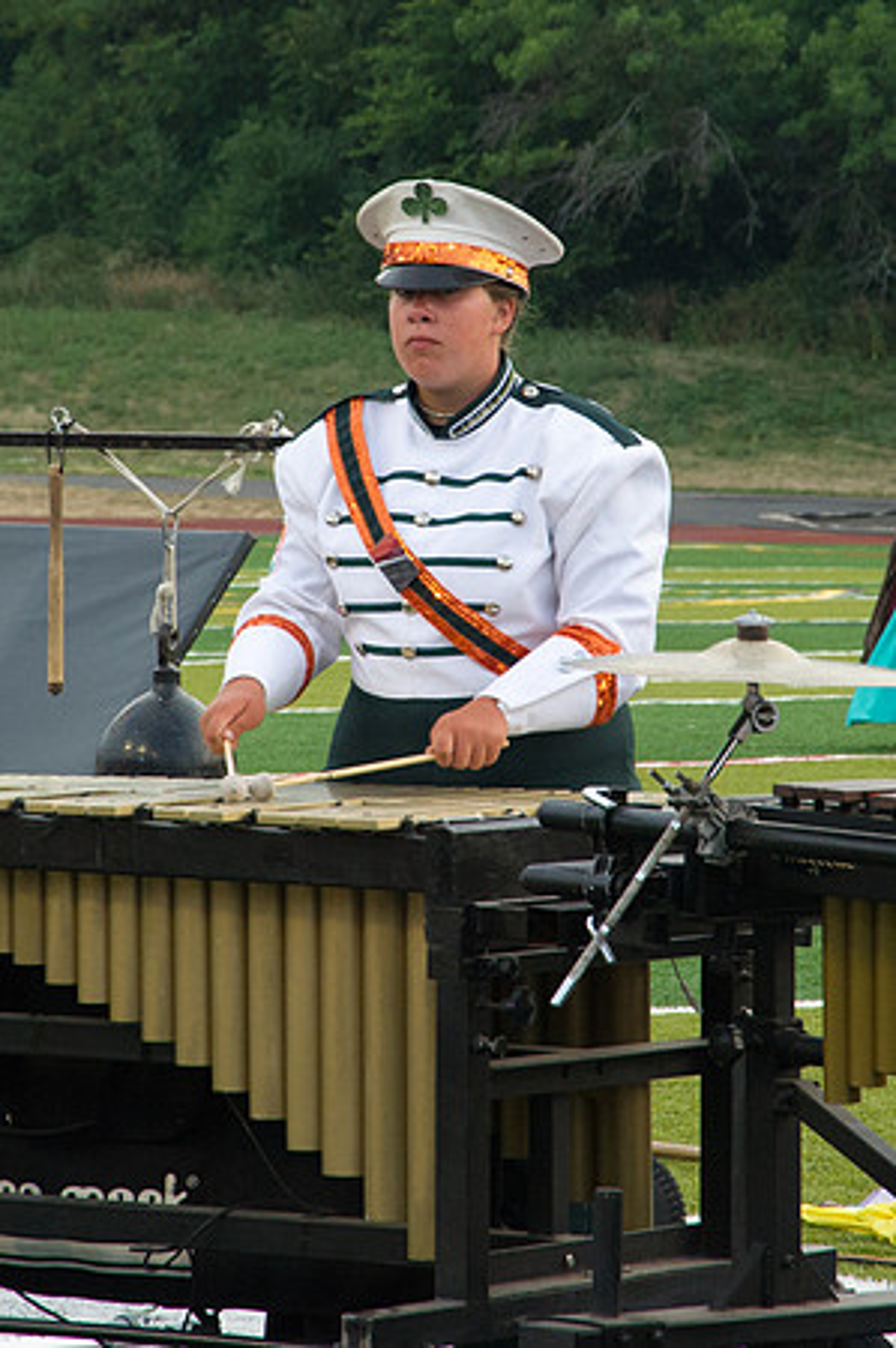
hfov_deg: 5.5
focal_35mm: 250
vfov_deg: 8.3
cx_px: 407
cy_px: 480
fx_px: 9337
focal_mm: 120
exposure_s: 1/320
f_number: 9
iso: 2500
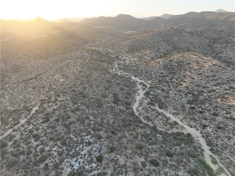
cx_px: 118
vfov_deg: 56.8
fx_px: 163
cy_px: 88
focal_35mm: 24
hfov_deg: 71.6
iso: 100
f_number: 2.8
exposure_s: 1/640
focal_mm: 12.29
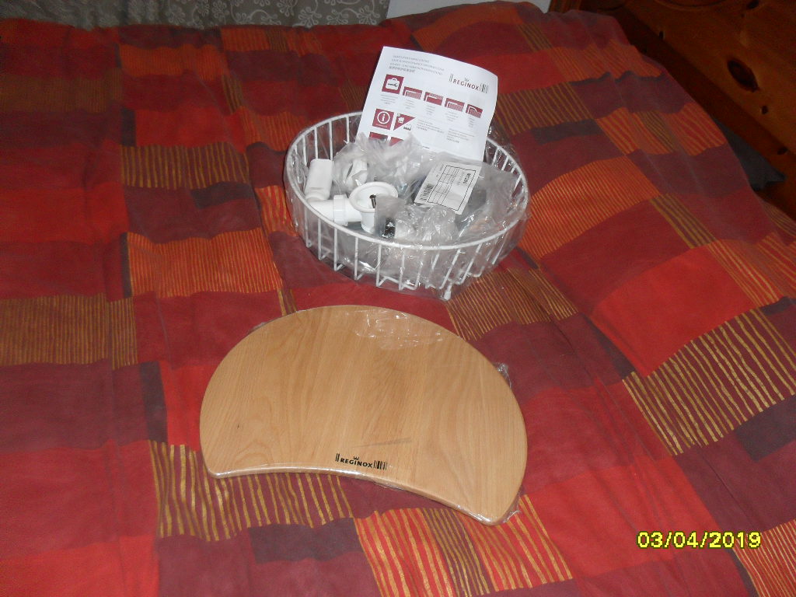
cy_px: 298
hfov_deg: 52.6
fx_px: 805
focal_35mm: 35
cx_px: 398
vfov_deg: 40.7
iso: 200
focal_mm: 6.3
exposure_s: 1/45
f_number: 3.2
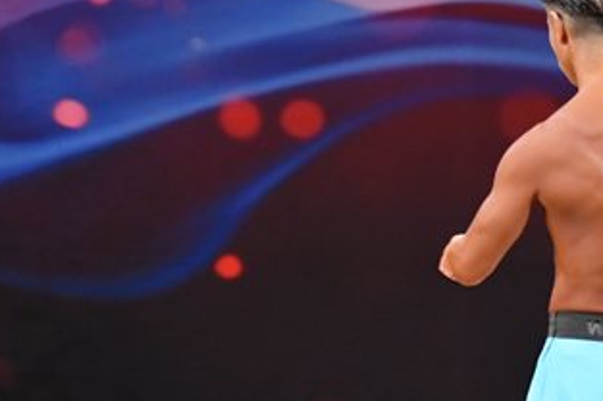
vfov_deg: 2.3
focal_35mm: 595
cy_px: 384
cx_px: 614
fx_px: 9956
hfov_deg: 3.5
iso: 3200
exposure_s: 1/400
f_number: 5.6
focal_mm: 160
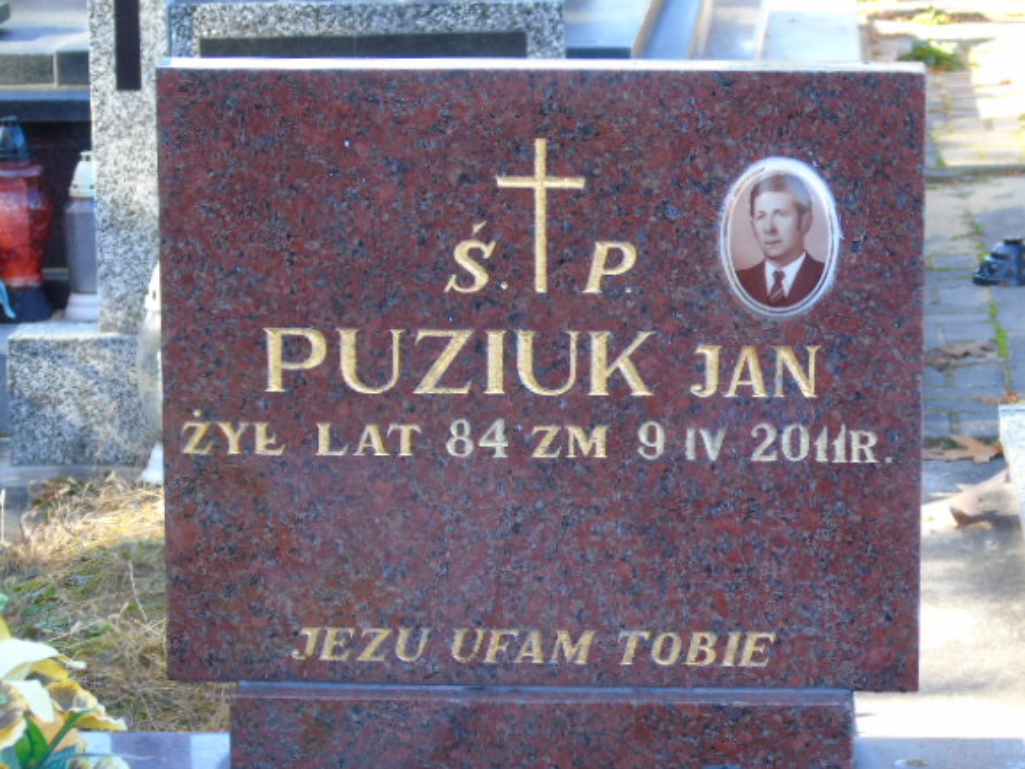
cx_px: 565
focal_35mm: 137
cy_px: 395
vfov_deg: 10.8
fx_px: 4056
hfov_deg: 14.4
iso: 160
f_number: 4.6
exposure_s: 1/60
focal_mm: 22
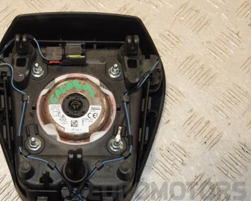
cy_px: 110
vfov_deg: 19.9
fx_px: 572
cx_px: 77
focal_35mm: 77
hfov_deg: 24.6
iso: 800
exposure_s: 1/200
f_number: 9
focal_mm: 38
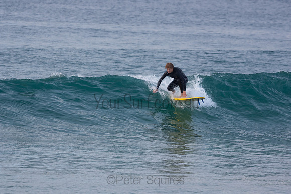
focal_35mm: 525
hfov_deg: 3.9
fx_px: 4245
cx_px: 146
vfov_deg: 2.6
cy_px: 97
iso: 720
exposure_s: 1/1000
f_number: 5.6
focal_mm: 350
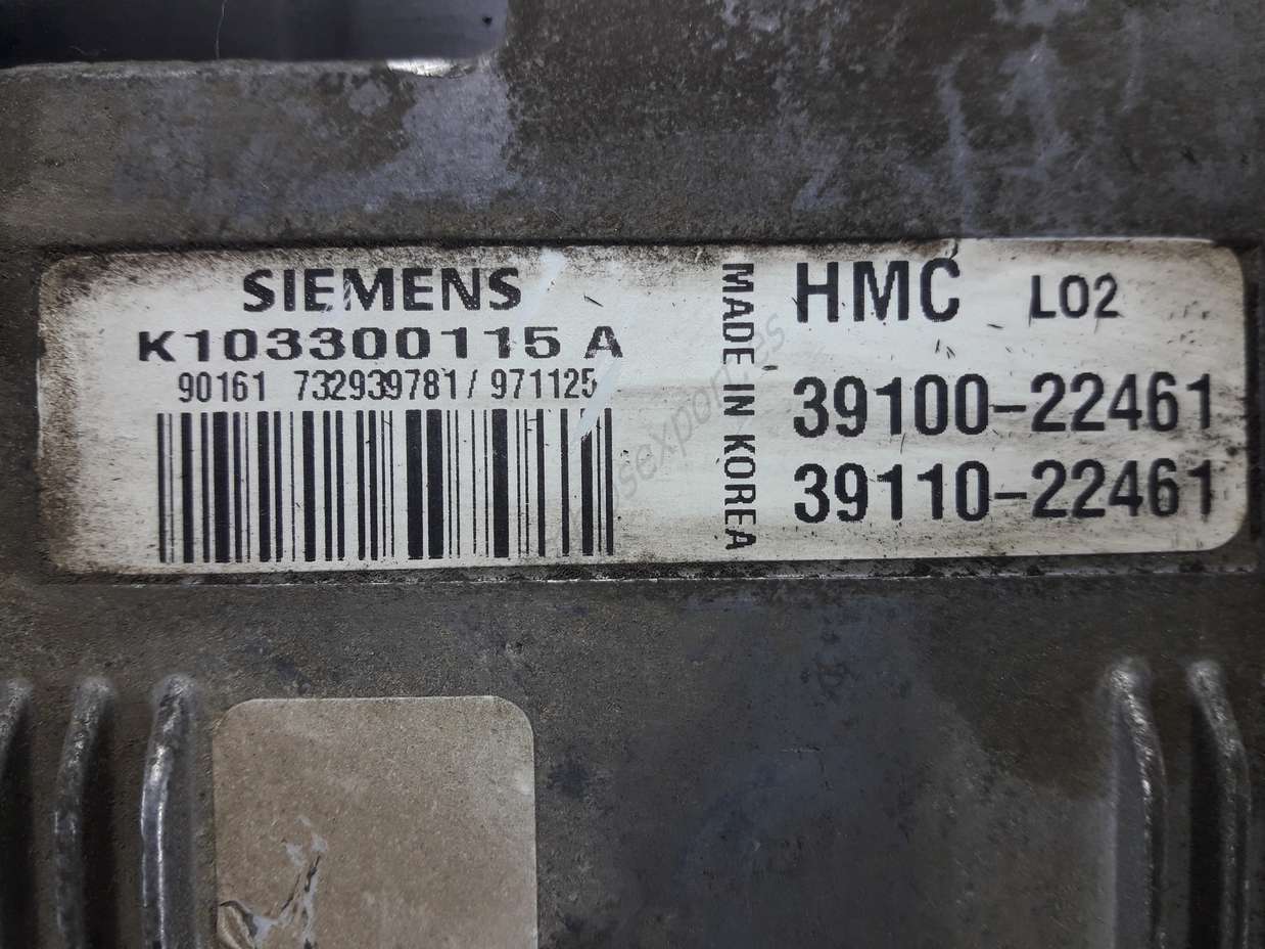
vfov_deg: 49.7
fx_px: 1023
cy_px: 474
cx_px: 632
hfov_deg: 63.5
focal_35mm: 28
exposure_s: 1/50
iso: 50
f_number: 1.9
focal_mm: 3.7
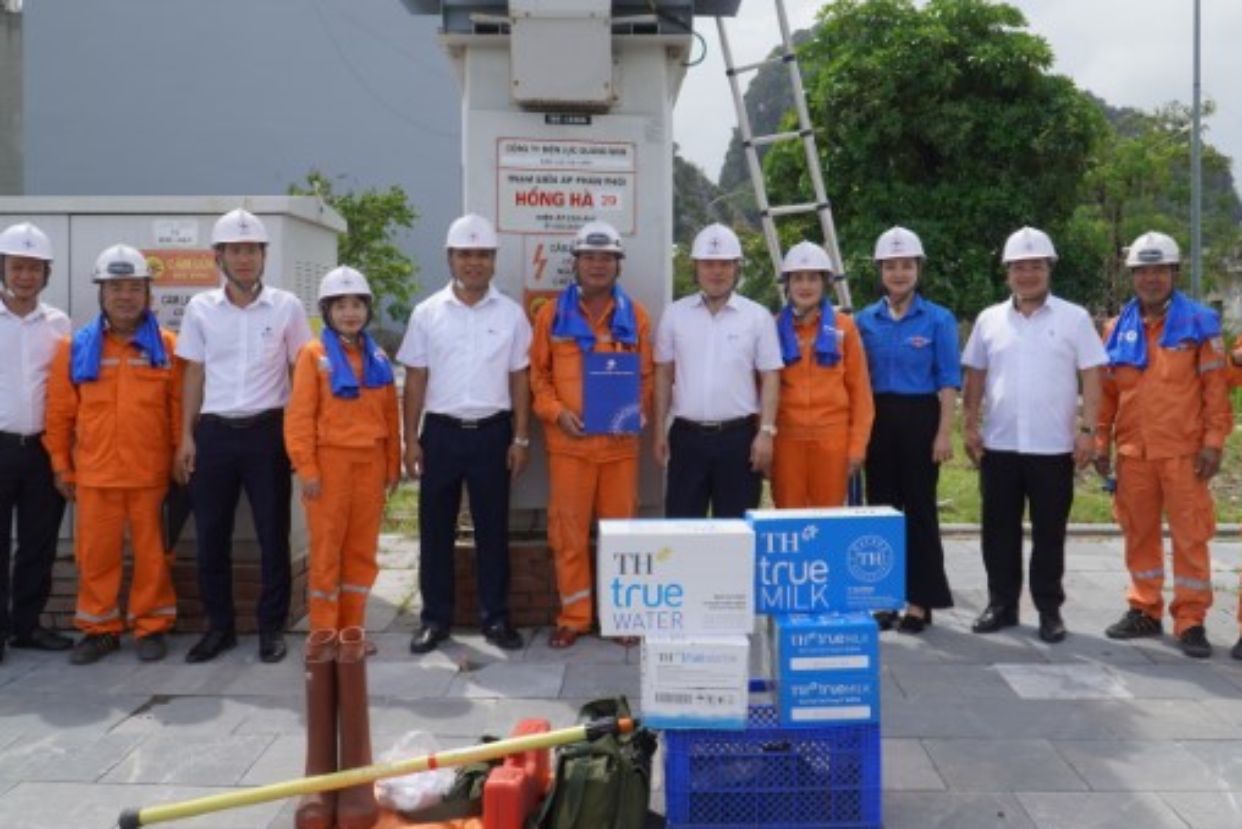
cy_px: 366
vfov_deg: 38.9
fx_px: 1173
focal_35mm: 34
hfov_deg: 55.8
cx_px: 645
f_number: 4.5
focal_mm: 18
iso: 100
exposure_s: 1/640
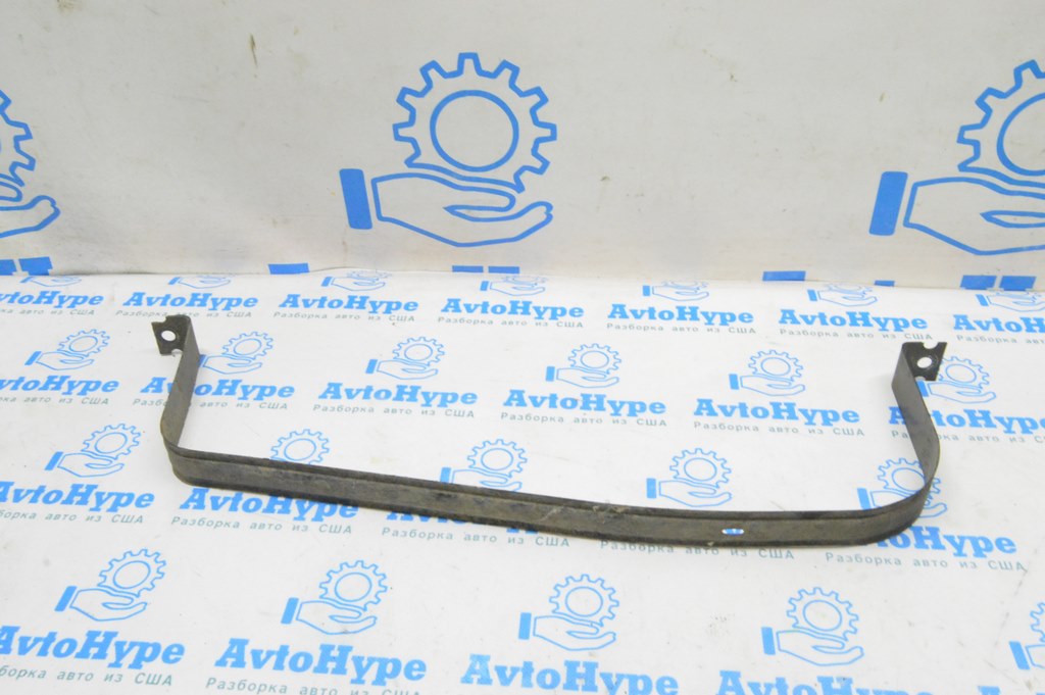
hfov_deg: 57.3
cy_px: 348
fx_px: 957
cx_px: 522
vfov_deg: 39.9
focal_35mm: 33
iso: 6400
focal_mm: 22
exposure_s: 1/15
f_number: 20
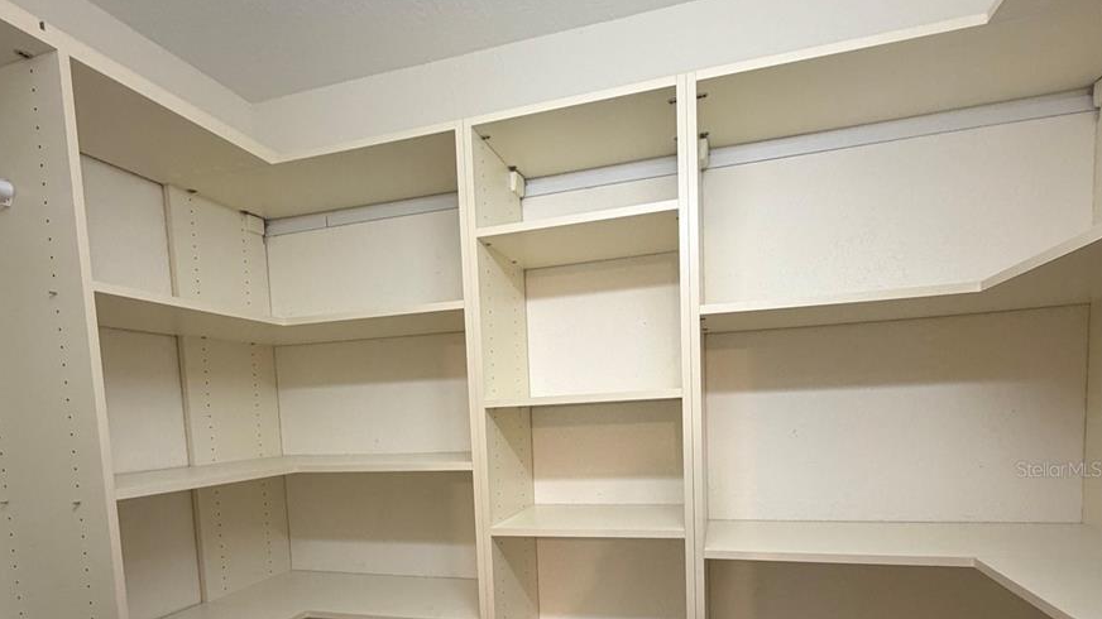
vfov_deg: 51.2
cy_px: 469
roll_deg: +2.4
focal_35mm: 21
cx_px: 537
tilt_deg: -4.7
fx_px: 613
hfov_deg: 83.8
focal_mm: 2.22
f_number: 2.2
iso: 250
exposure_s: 1/60
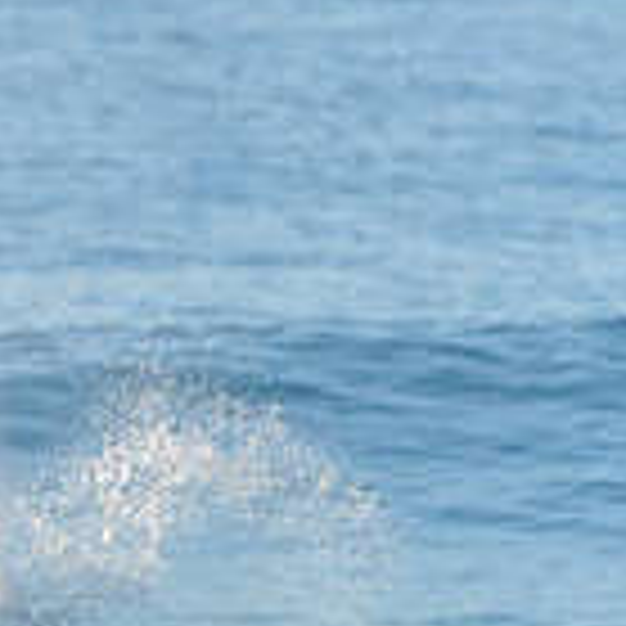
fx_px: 36275
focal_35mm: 1773
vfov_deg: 1.0
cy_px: 741
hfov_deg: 1.0
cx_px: -212
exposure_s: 1/2000
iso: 360
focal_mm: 500
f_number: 5.6
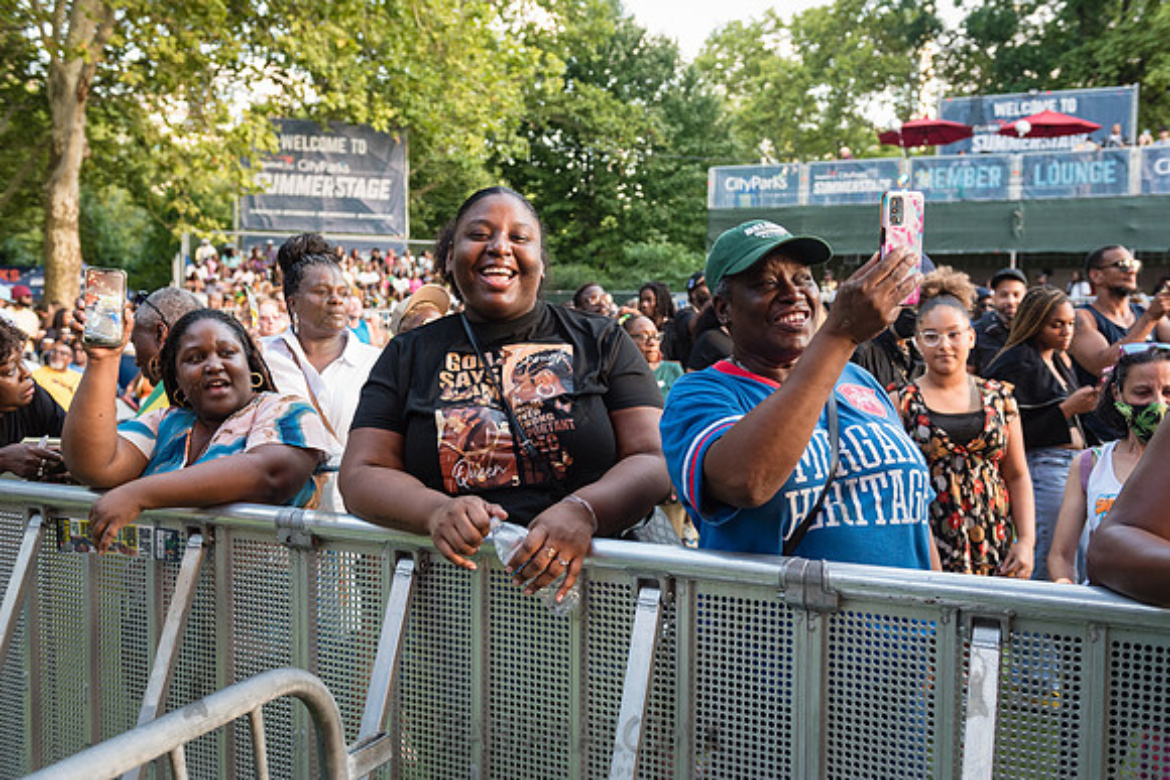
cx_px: 585
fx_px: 1122
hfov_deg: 55.1
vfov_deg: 38.4
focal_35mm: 35
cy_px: 390
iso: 1000
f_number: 3.5
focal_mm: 32
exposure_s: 1/200
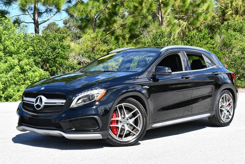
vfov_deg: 21.3
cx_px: 122
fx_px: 436
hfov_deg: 31.4
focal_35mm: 64
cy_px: 82
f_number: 8
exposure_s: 1/250
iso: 200
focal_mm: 32
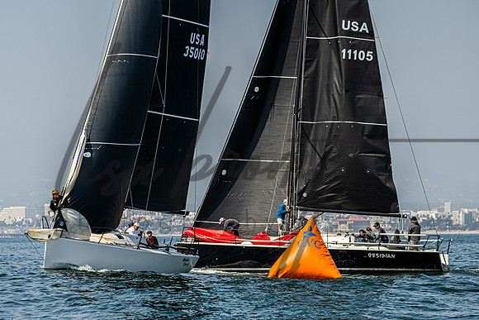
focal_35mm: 156
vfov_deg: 8.8
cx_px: 194
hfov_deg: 13.2
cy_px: 206
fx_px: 2077
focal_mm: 115
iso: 450
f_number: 4.5
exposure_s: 1/4000
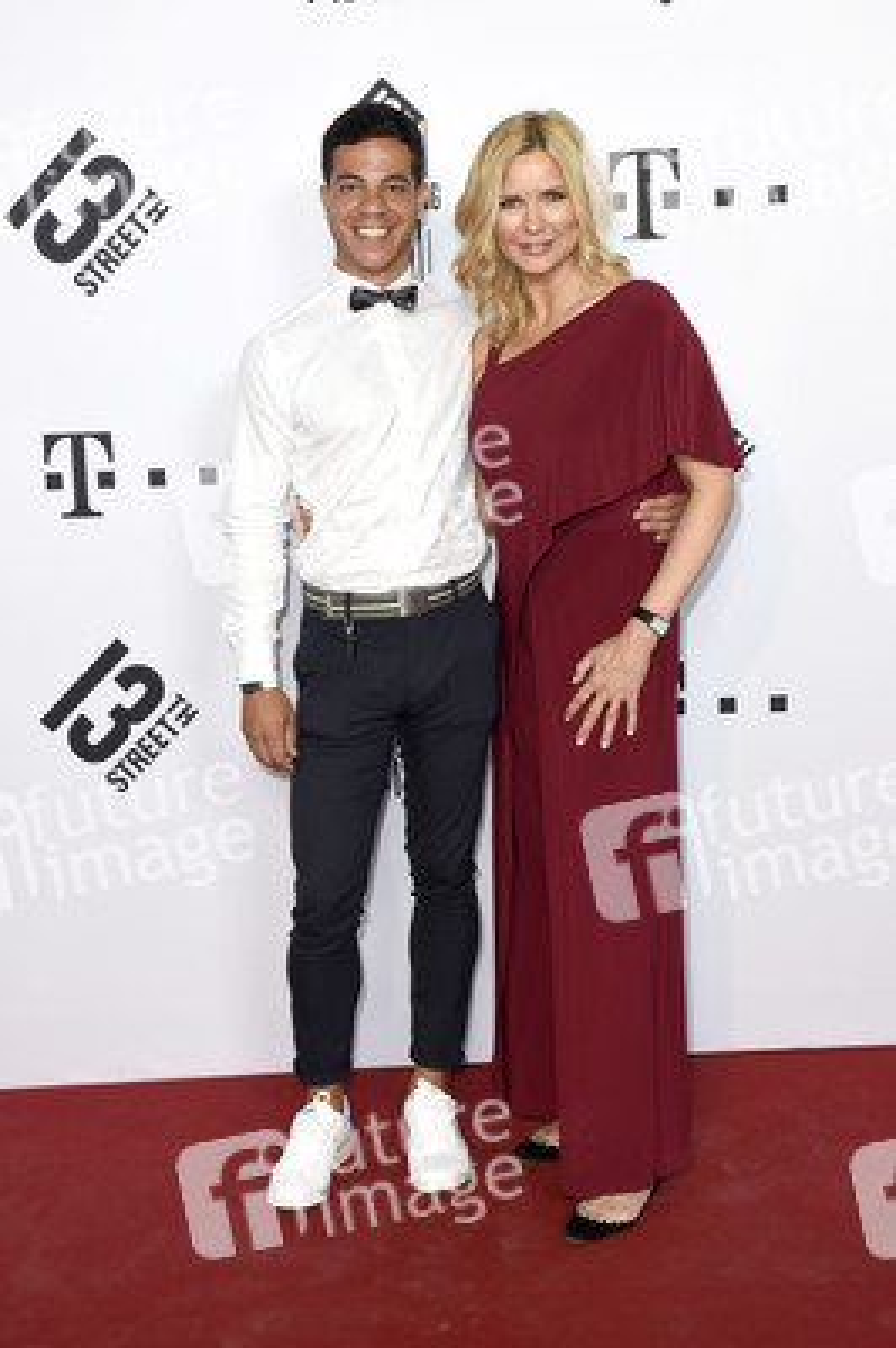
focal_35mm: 48
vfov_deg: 41.1
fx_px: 1795
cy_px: 674
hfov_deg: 28.0
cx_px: 448
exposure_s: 1/80
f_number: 6.3
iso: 800
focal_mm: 32
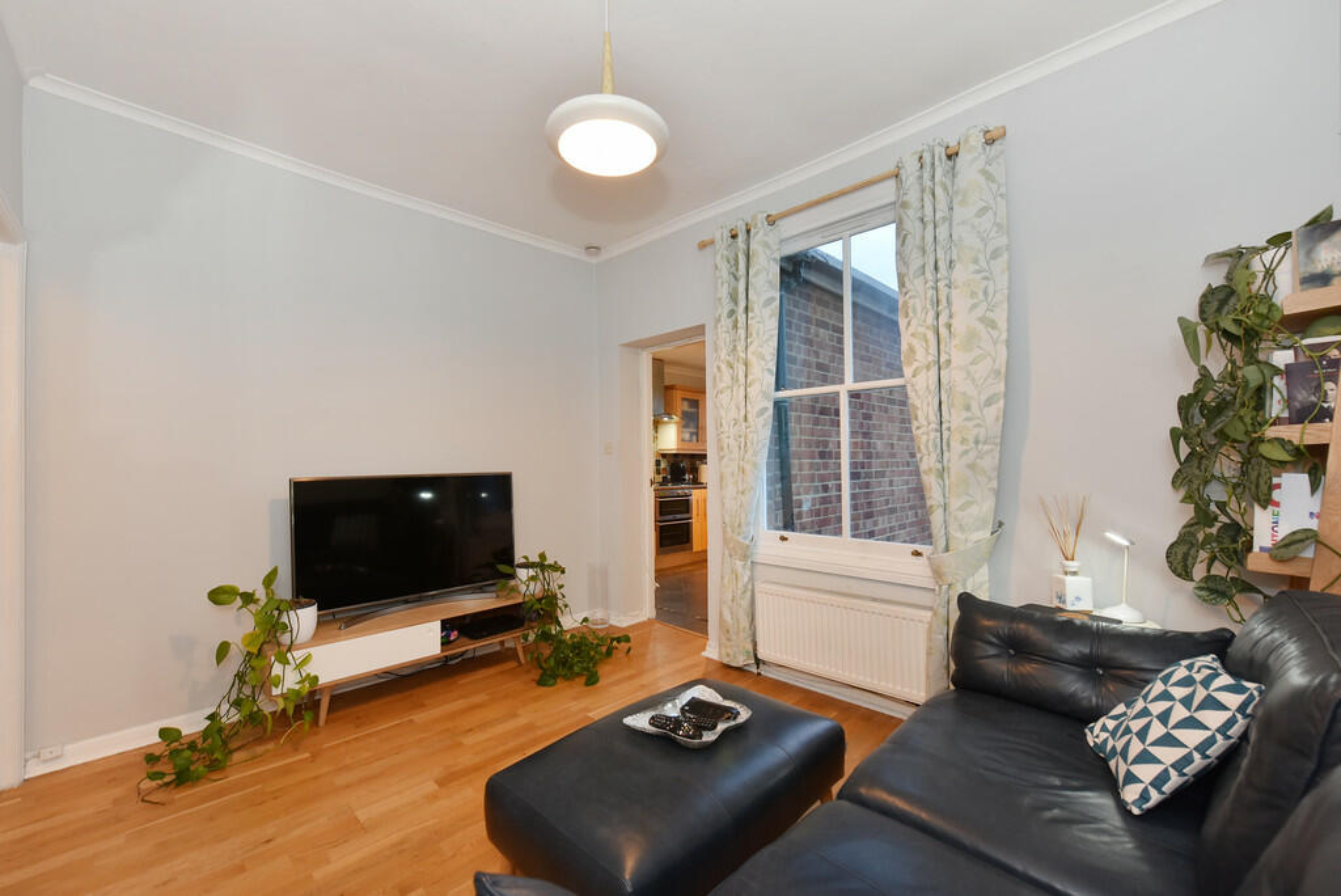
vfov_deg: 81.3
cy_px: 448
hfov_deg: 104.2
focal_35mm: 14
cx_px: 670
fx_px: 522
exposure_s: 1/15
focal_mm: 14
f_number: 8
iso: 400
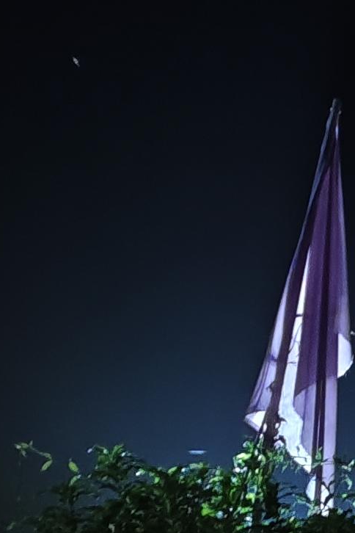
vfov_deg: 14.0
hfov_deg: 7.8
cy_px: 869
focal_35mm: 135
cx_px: 1271
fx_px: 1997
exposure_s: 1/20.3
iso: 2500
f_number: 1.6
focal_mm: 6.55
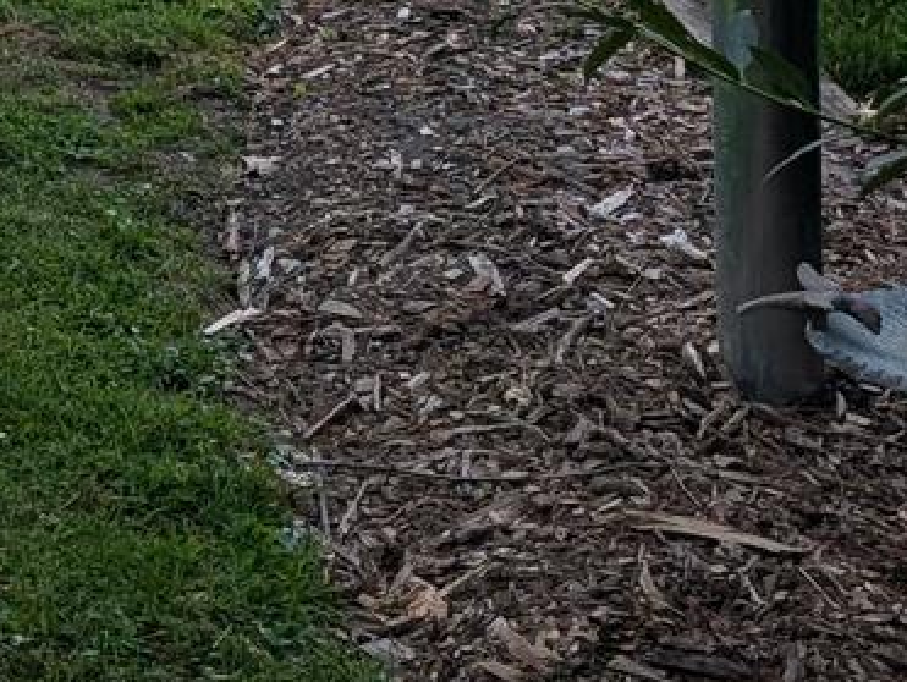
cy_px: -589
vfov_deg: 10.5
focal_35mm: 132
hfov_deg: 13.4
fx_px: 3462
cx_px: -733
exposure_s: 1/722
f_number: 1.68
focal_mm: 6.9
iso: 22
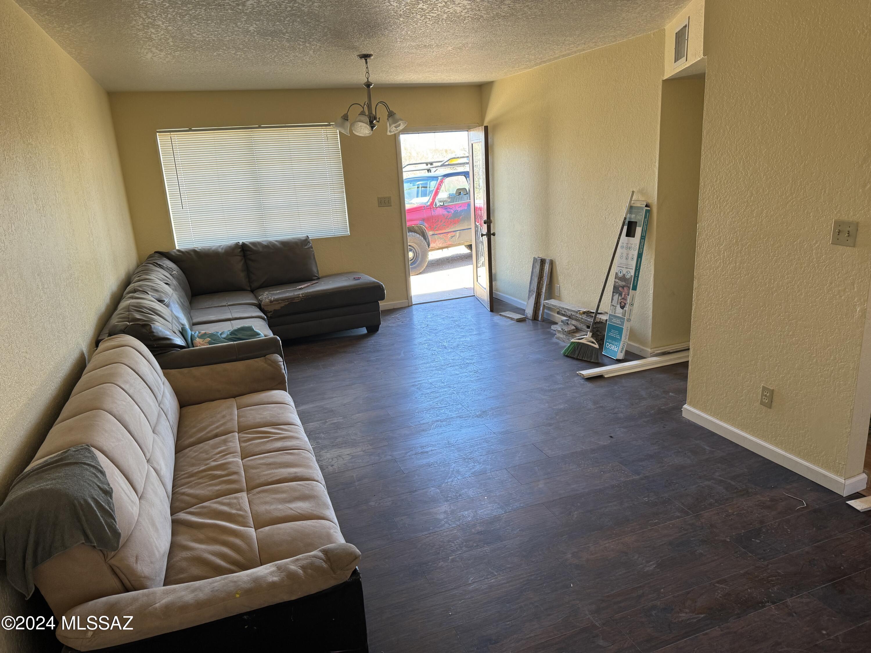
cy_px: 326
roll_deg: +3.7
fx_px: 604
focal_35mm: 24
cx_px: 436
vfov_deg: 56.8
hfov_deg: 71.6
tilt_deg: -16.5
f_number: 1.78
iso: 125
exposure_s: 1/121
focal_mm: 6.86
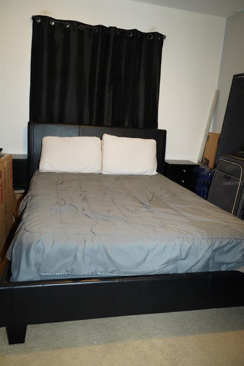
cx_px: 122
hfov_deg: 45.0
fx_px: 295
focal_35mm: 29
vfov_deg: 63.6
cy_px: 183
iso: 6400
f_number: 4
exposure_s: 1/80
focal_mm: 29
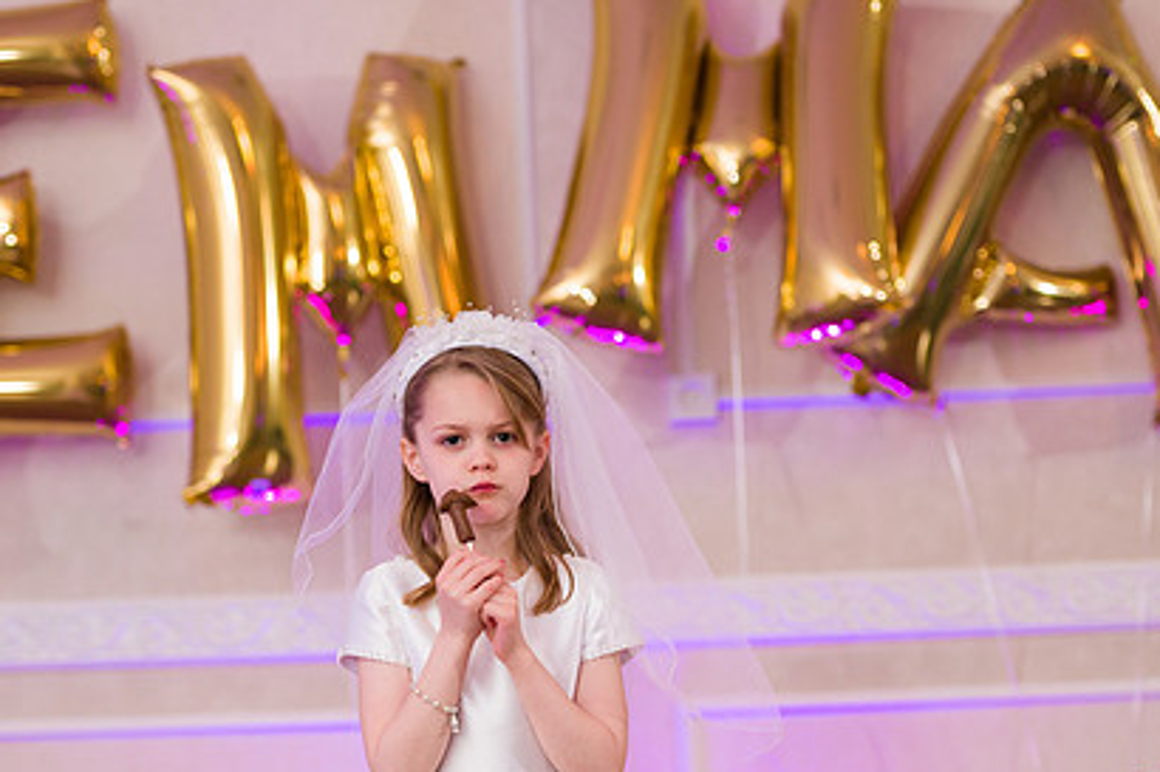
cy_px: 376
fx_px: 3414
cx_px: 526
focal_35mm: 106
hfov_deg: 19.3
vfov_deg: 12.9
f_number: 3.2
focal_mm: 75
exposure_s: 1/200
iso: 1000
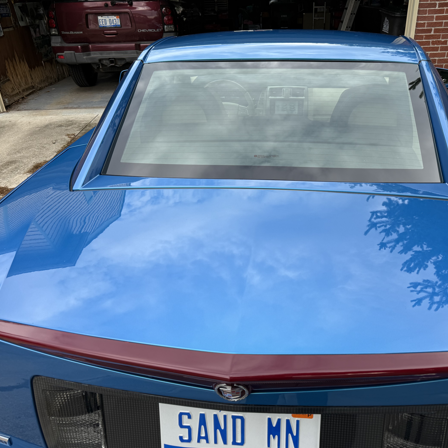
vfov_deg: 55.6
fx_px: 425
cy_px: 222
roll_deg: +0.8
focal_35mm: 29
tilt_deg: -28.1
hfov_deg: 55.4
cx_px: 260
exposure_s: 1/920
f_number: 1.78
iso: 80
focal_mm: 6.76
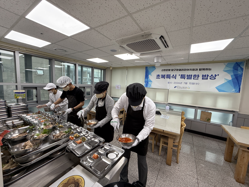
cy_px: 94
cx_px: 124
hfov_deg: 102.1
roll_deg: -2.4
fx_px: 101
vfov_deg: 85.7
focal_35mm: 14
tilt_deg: -5.2
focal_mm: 2.22
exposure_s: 1/99
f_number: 2.2
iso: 80
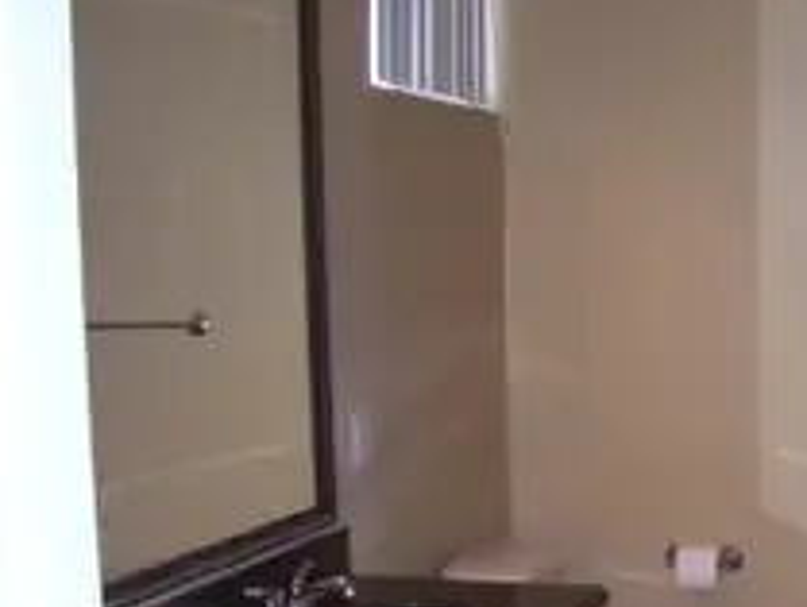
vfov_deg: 22.4
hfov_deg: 28.4
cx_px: 757
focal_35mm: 65
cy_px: 437
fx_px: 1516
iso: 80
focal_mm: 5.6
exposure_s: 1/60
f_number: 2.7
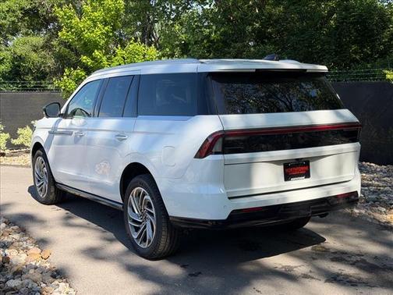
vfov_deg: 30.3
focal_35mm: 48
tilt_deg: -6.0
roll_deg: +1.9
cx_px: 196
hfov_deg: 39.7
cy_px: 148
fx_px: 545
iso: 64
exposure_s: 1/1931
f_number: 1.78
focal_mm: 6.76
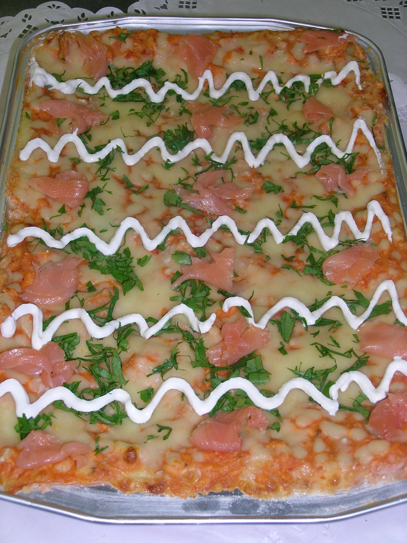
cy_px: 272
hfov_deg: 27.5
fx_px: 831
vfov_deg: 36.2
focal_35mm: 53
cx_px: 204
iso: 50
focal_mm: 11.1
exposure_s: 1/60.1
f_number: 3.5
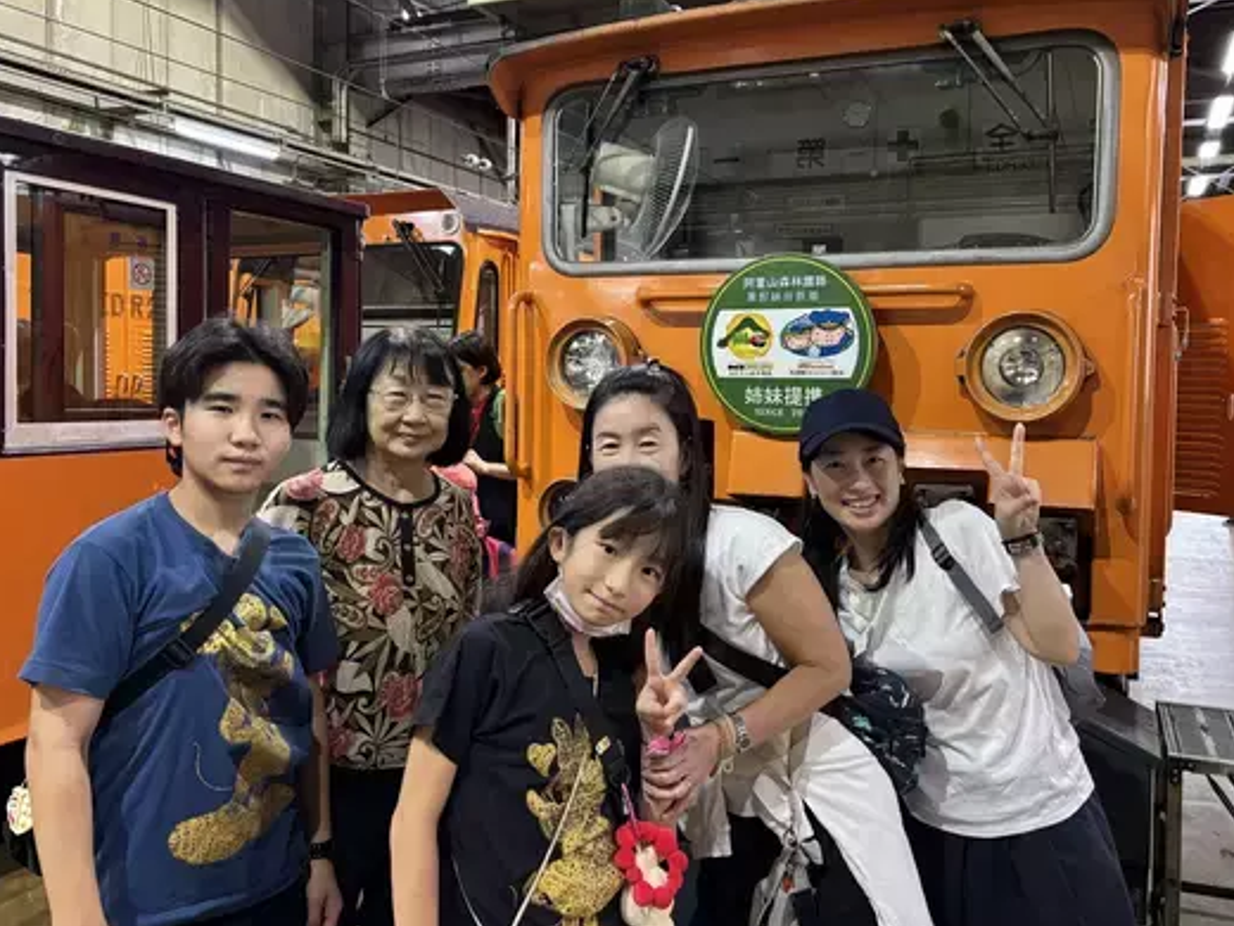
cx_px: 660
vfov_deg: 46.8
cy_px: 425
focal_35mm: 30
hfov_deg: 59.9
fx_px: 1069
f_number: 1.6
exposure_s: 1/60
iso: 320
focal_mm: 5.96
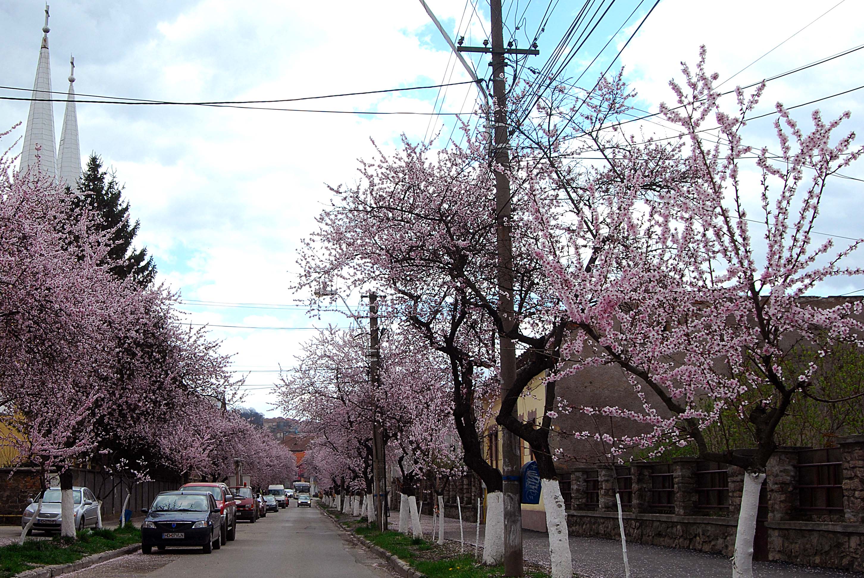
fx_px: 1153
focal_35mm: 48
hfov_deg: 40.6
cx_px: 300
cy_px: 302
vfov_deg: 28.1
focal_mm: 24
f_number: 9
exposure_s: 1/320
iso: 400
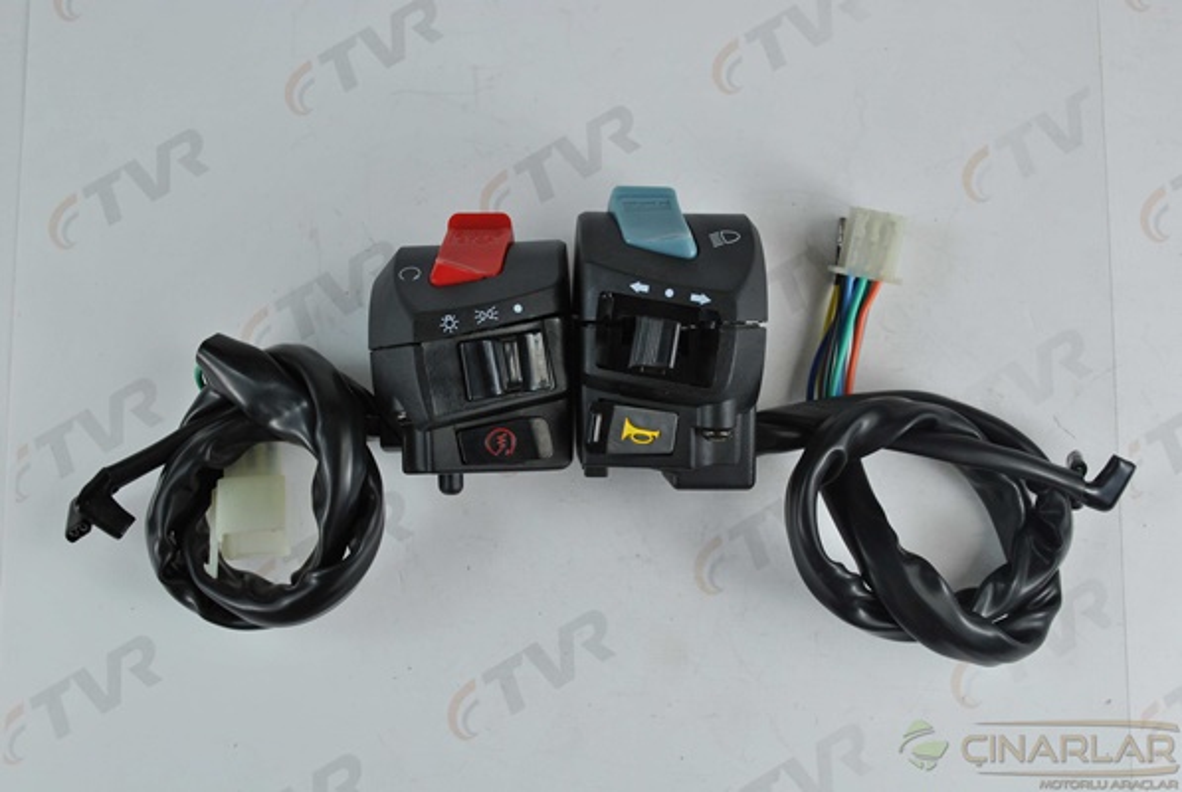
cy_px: 396
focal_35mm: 45
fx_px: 1480
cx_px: 591
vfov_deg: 30.0
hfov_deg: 43.5
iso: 200
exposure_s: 1/25
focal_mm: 30
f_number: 6.3
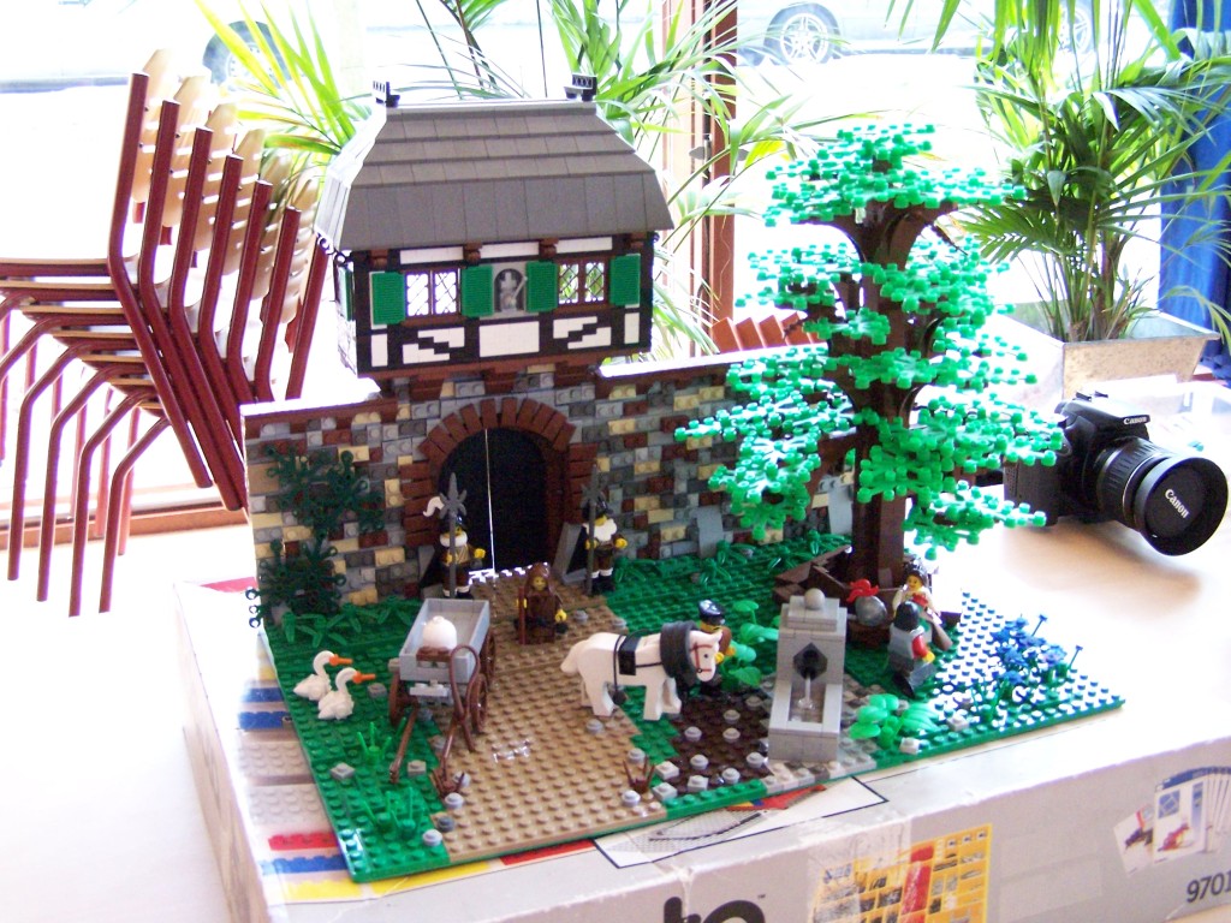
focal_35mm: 38
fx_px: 1351
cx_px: 616
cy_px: 462
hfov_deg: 49.0
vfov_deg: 37.7
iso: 400
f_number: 2.8
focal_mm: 6.3
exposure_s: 1/125
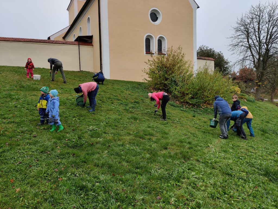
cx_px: 139
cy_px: 104
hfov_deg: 65.3
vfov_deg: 51.4
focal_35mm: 27
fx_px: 217
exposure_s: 1/129
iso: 100
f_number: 1.65
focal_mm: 4.75
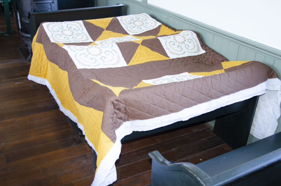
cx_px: 140
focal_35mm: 36
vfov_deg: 36.7
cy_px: 93
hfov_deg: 53.2
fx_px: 280
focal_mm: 24
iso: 800
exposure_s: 1/60
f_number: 3.5
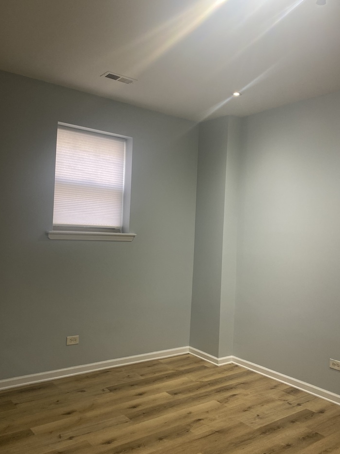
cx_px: 170
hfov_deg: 46.8
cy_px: 222
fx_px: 393
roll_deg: -1.8
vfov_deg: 60.0
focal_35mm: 30
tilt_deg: +1.7
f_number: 1.8
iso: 80
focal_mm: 4.25
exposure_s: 1/60
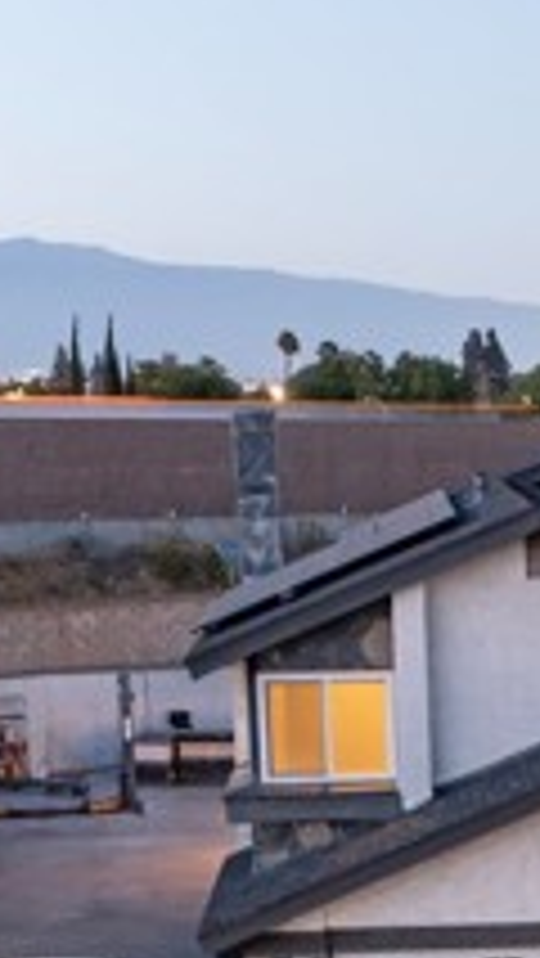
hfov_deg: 13.3
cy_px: 922
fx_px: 2237
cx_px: 706
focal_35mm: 88
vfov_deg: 23.3
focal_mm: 10.26
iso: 400
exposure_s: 1
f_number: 4
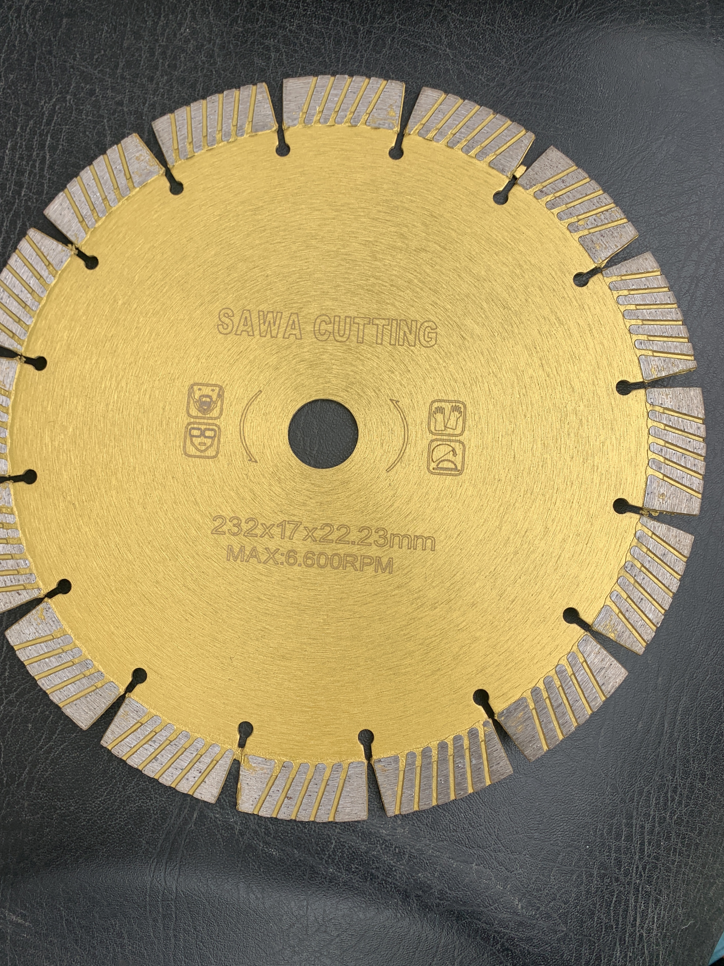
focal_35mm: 28
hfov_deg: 49.7
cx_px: 340
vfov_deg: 63.4
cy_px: 474
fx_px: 781
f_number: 1.8
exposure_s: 1/235
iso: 25
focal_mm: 4.25
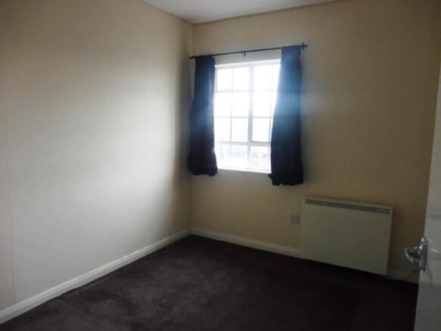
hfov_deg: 71.6
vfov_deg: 56.8
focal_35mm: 24
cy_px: 166
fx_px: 306
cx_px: 220
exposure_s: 1/60
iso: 400
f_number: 3.3
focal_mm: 4.3
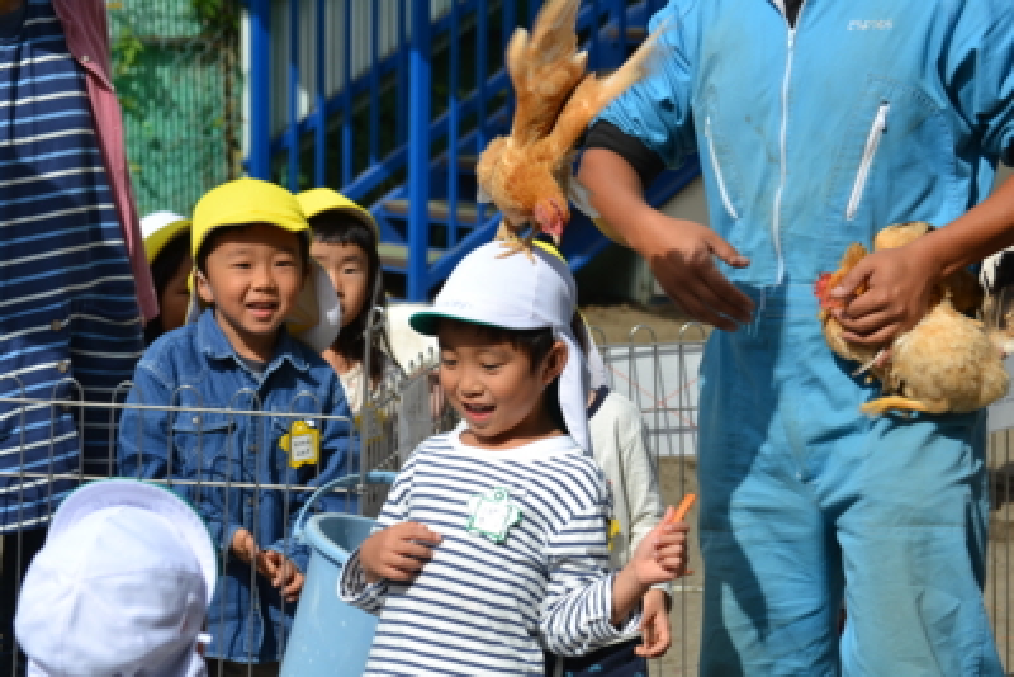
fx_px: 3804
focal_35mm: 135
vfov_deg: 10.2
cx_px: 507
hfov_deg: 15.2
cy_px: 338
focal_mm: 90
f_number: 9
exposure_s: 1/320
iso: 100
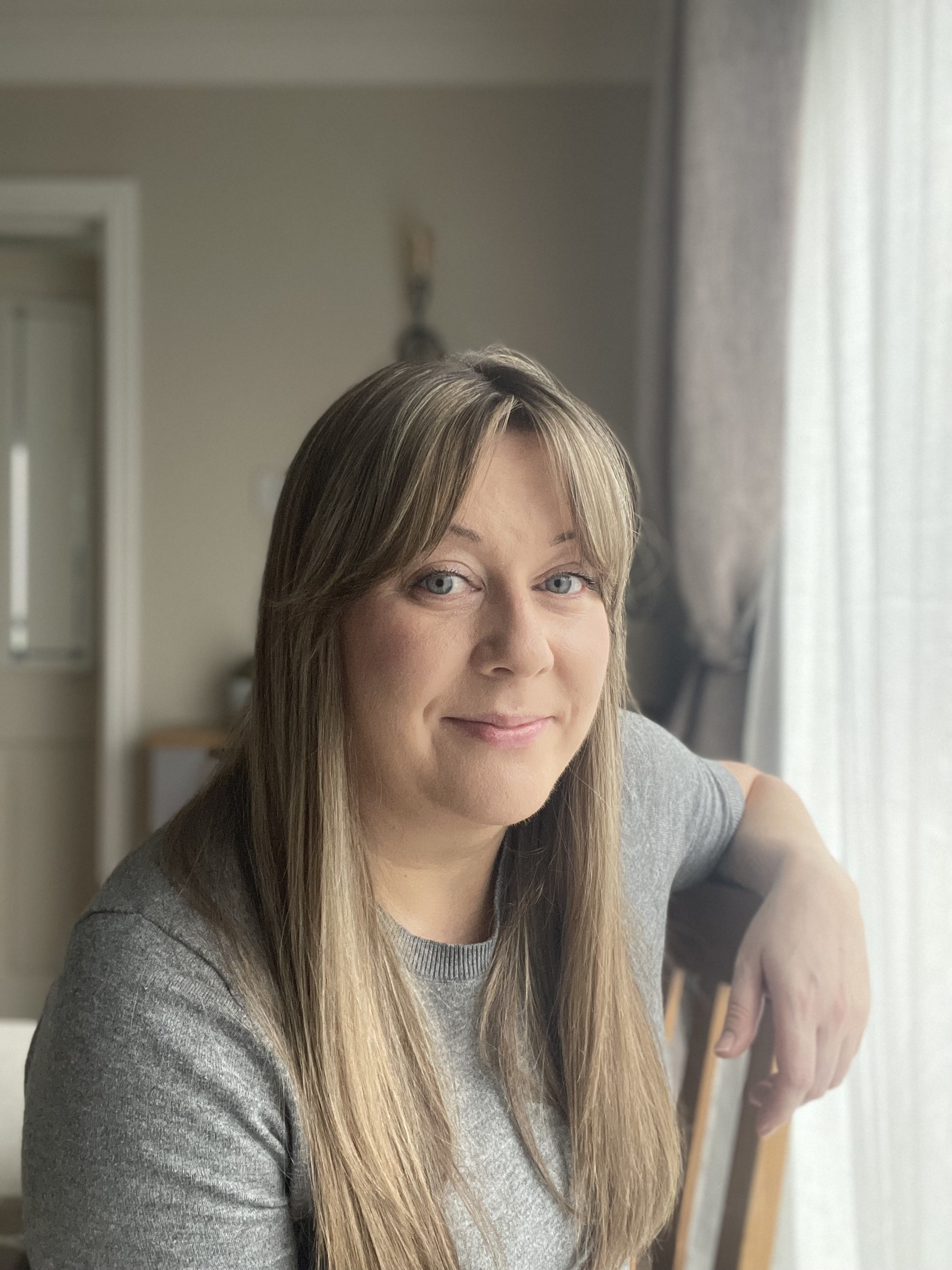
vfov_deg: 60.0
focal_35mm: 30
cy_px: 635
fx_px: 1100
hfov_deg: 46.8
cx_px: 476
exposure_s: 1/60
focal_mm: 2.71
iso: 320
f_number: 2.2
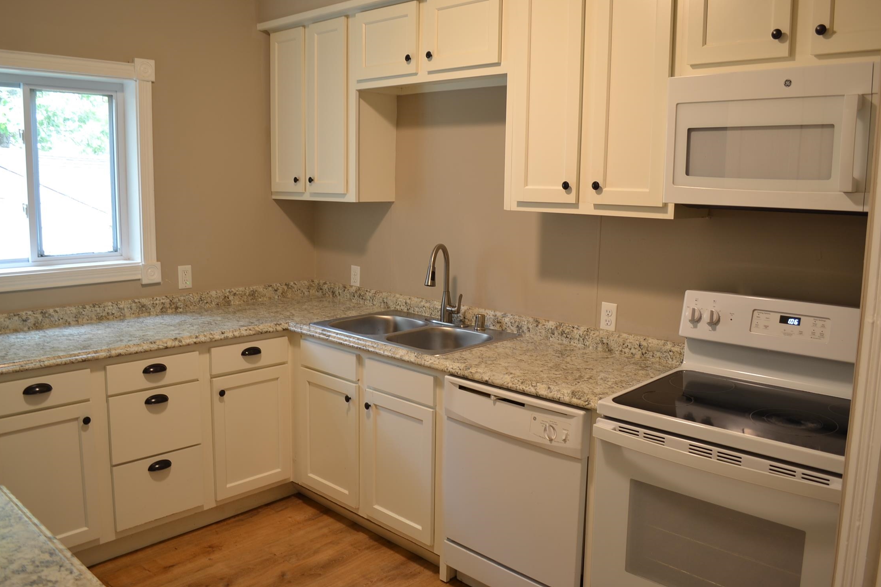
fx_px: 685
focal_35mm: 28
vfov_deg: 46.4
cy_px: 283
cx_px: 446
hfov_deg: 65.5
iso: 100
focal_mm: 18
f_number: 3.5
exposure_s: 1/4
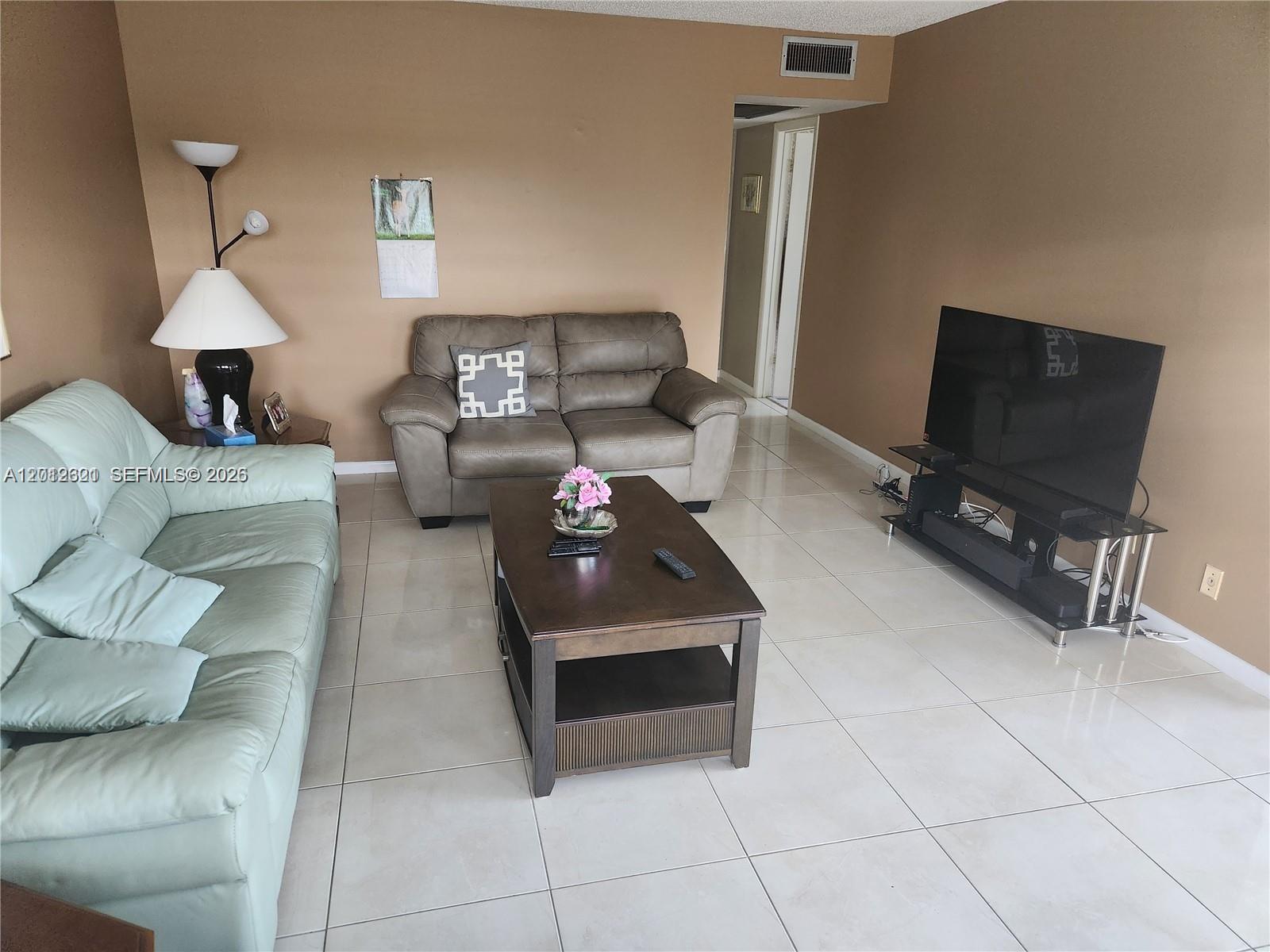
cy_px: 476
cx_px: 635
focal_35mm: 23
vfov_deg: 58.9
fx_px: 844
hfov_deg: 73.9
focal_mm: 5.4
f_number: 1.8
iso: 400
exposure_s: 1/120
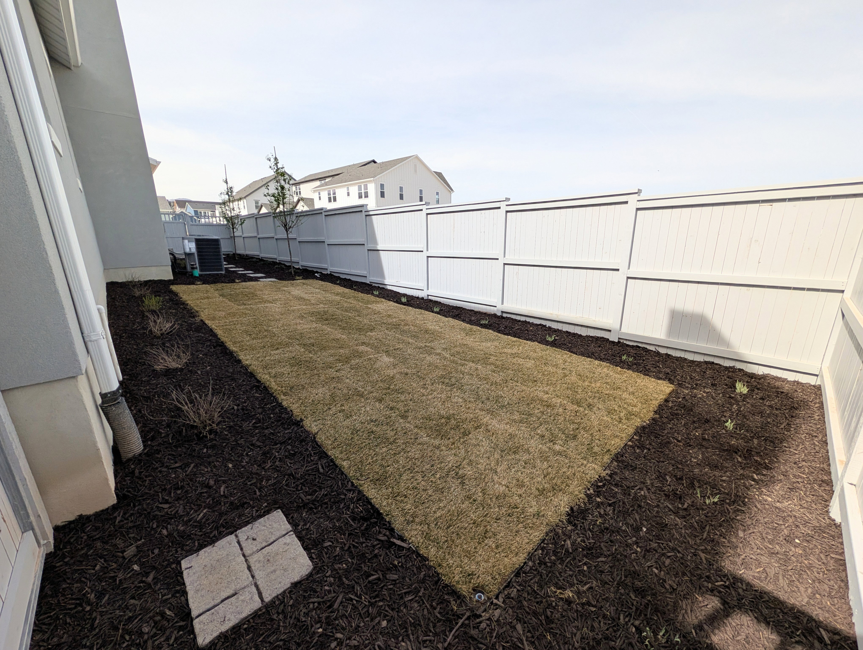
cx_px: 432
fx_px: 300
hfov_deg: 110.5
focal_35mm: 12
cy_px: 325
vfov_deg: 94.6
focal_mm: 2.02
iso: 53
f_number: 1.7
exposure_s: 1/2660
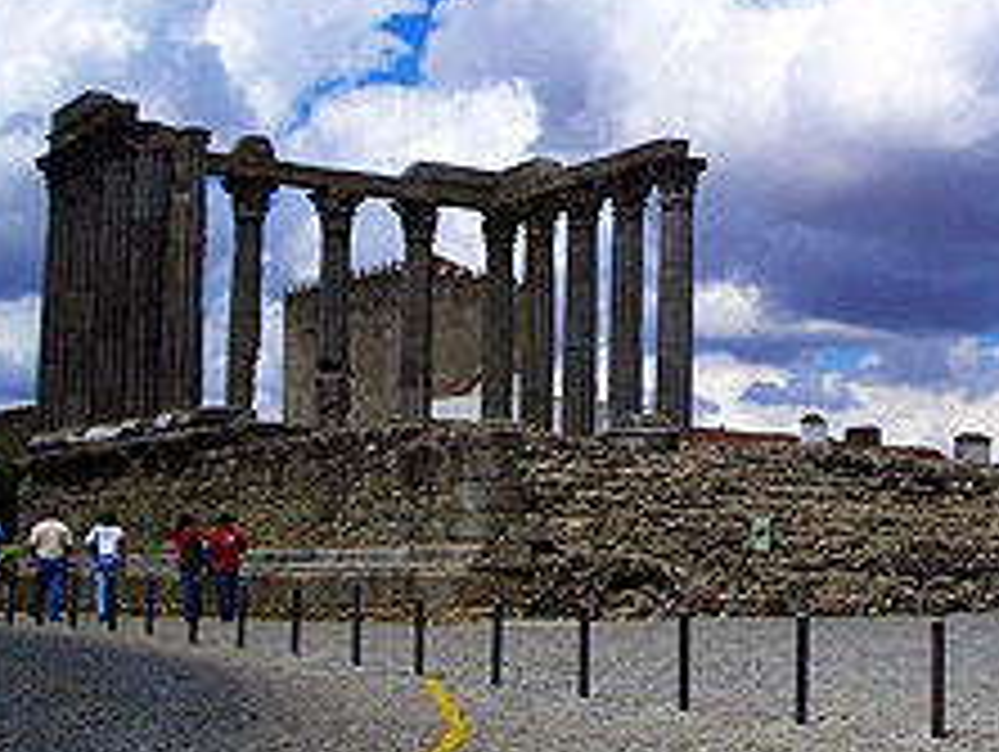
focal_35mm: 71
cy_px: 302
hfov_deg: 27.1
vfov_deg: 20.7
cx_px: 734
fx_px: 2051
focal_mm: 5.8
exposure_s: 1/1600
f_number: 4.3
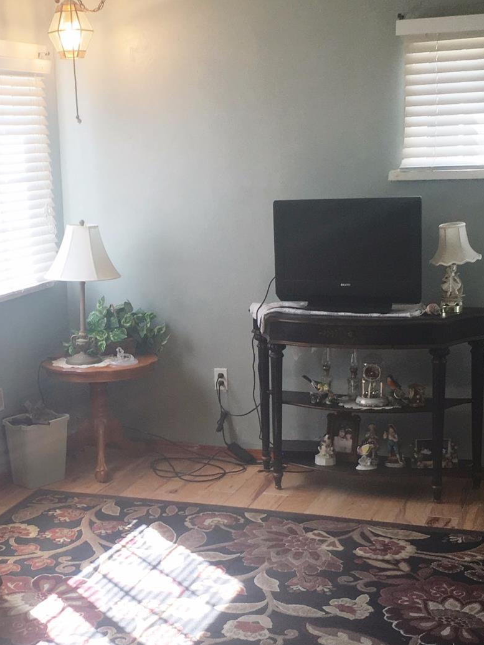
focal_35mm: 56
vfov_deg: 34.3
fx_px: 1044
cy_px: 353
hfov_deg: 25.8
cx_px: 117
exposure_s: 1/60
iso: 25
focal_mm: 4.15
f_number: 2.2
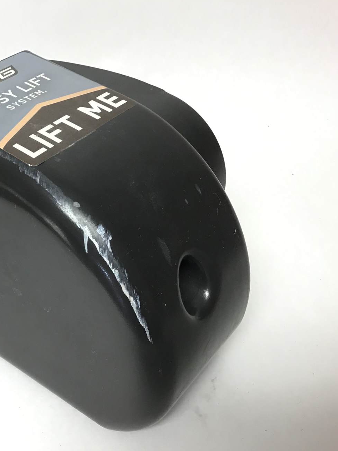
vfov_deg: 44.8
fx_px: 547
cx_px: 69
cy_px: 226
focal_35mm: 42
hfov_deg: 33.4
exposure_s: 1/30
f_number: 2.4
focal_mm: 3.3
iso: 80
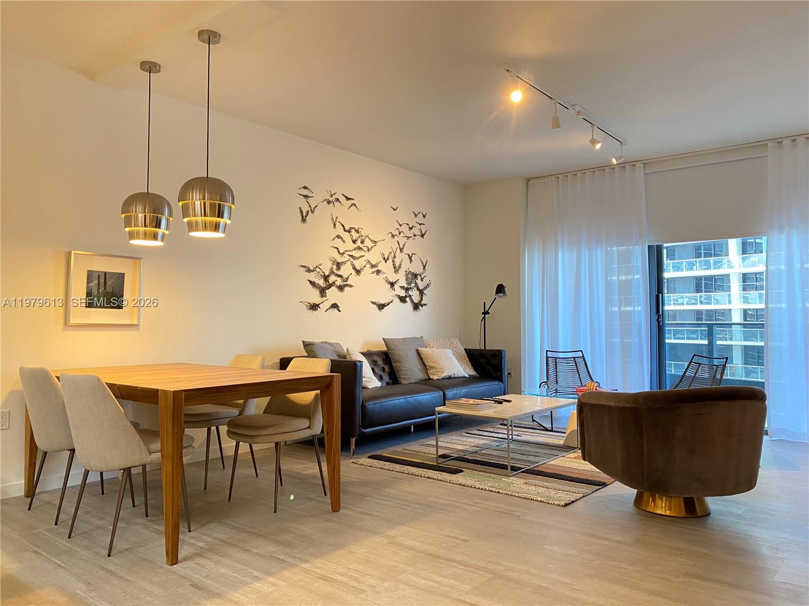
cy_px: 303
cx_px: 404
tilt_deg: +1.9
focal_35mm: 26
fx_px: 608
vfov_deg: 53.1
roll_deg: +0.2
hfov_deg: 67.3
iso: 125
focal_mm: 4.25
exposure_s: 1/60
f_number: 1.8
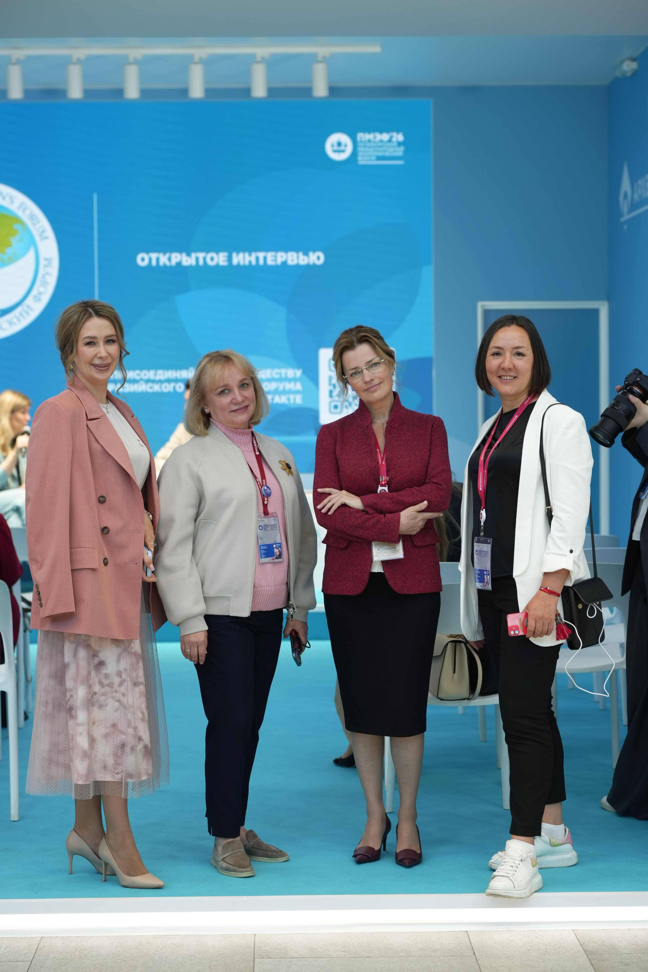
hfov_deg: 18.4
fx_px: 1998
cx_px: 324
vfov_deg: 27.3
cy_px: 486
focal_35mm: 74
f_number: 3.5
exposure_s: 1/200
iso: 500
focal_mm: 74
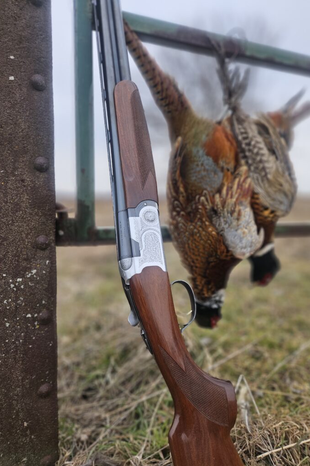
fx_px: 310
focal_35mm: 24
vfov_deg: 73.8
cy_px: 233
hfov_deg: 53.1
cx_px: 165
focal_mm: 5.4
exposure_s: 1/383
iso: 50
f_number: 1.8
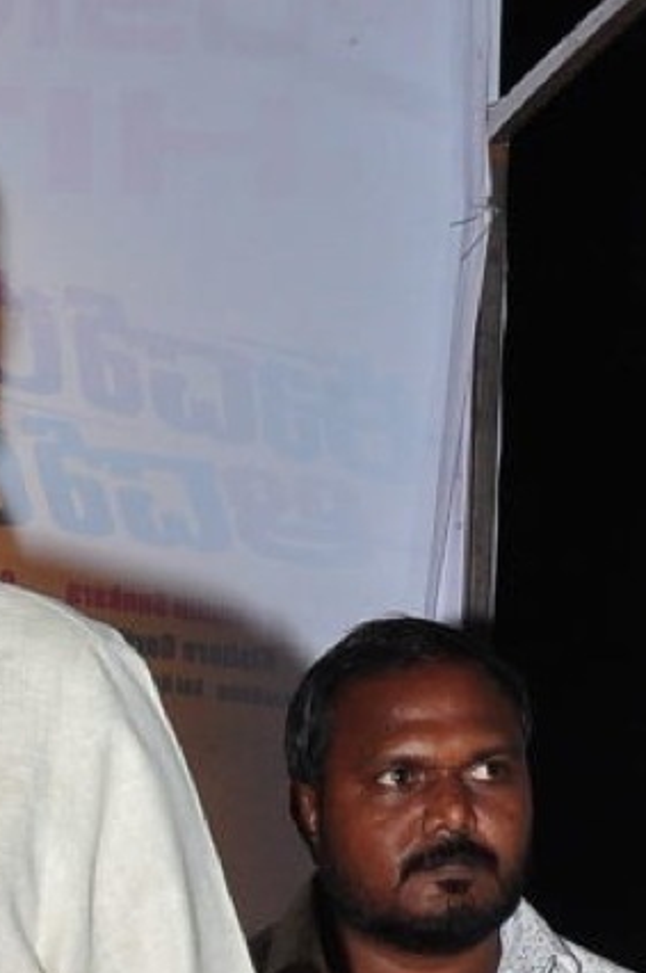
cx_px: -212
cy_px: 1760
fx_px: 5207
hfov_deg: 7.0
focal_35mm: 193
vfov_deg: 10.1
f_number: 8
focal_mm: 28
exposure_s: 1/125
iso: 500
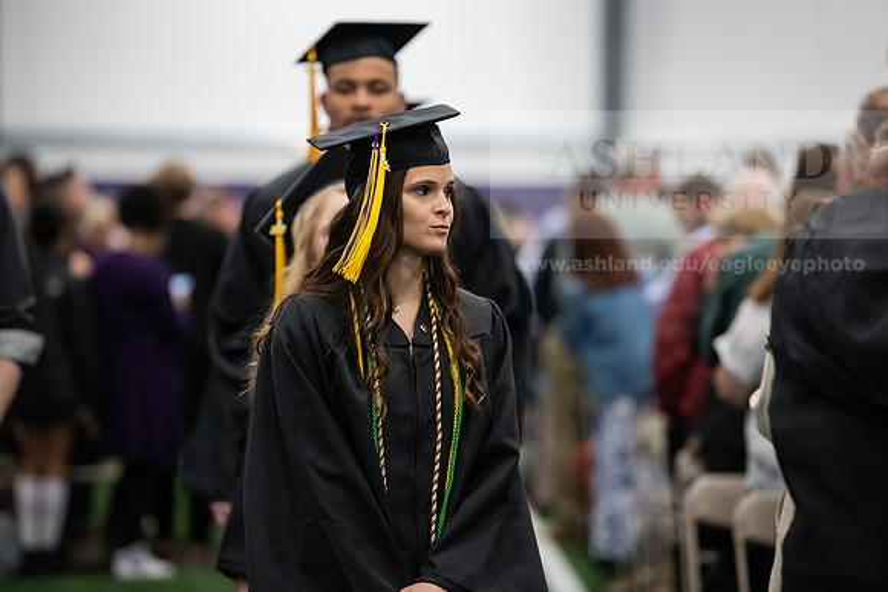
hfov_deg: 11.4
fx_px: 4441
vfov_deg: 7.6
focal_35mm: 180
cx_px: 444
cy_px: 296
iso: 3200
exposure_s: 1/200
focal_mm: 180
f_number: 3.2
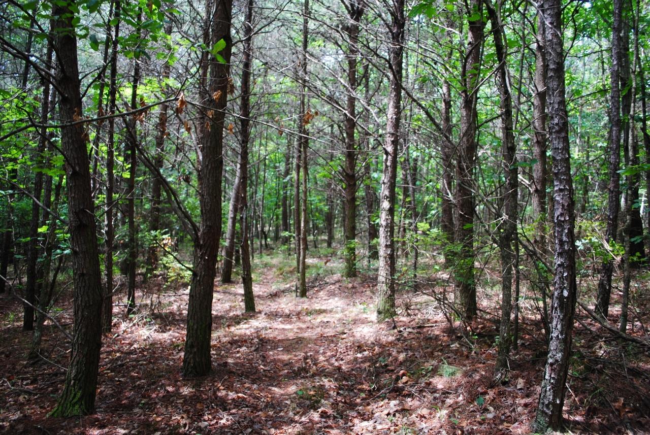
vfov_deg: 48.1
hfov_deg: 67.3
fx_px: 488
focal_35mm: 27
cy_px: 218
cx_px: 325
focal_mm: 18
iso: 200
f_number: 3.5
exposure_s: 1/60
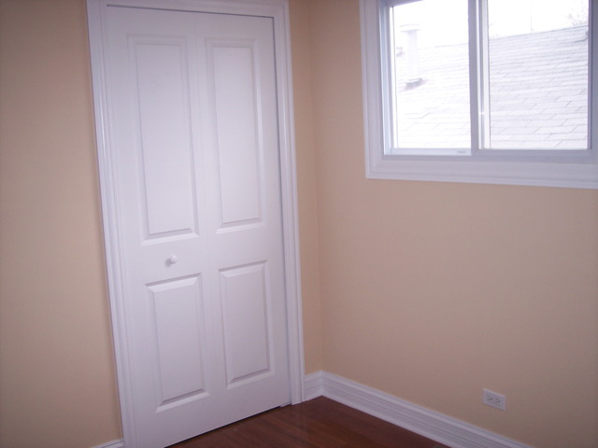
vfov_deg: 36.8
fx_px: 674
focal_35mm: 39
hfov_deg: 47.9
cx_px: 299
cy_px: 224
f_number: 2.8
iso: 100
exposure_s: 1/60
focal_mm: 8
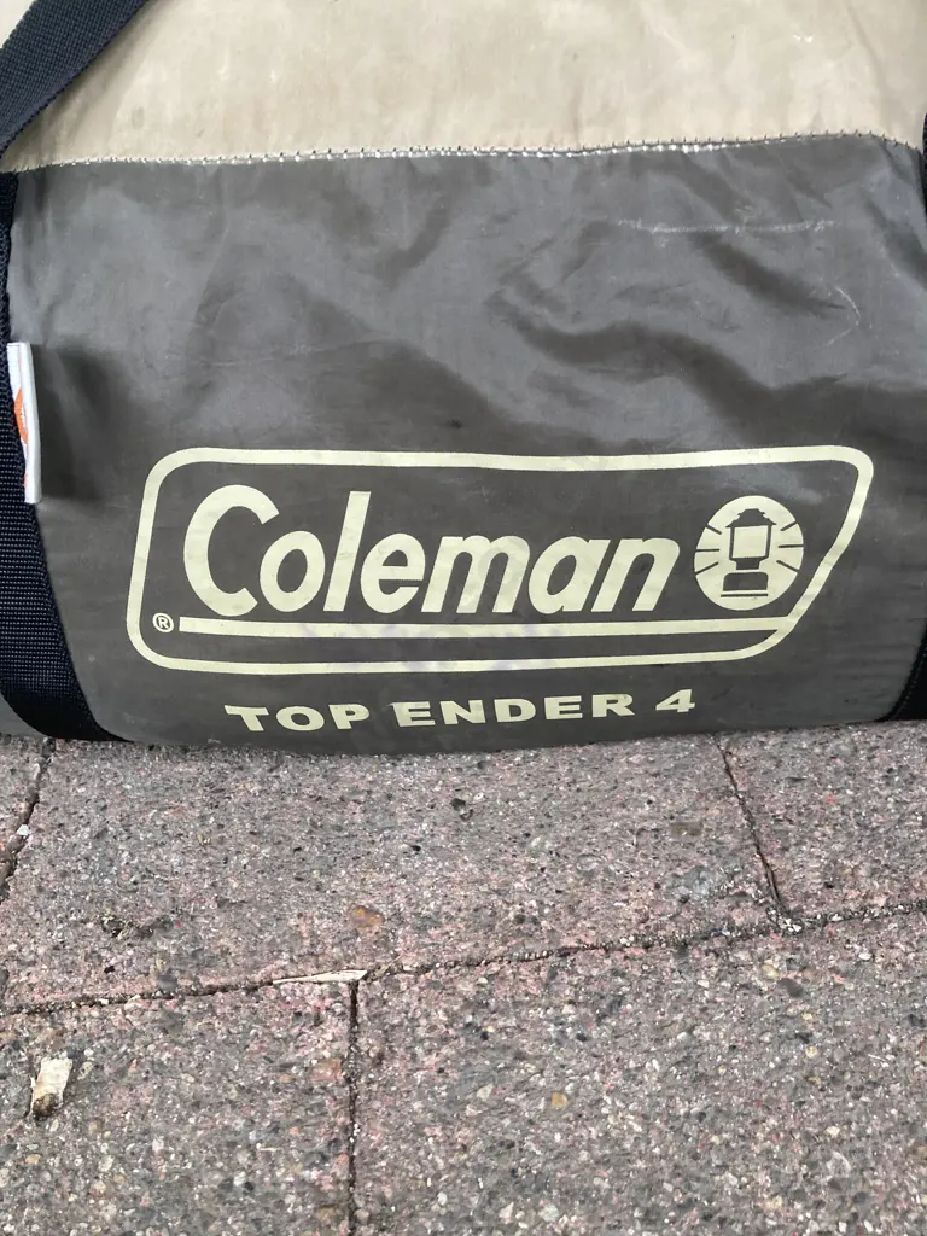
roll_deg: +7.4
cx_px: 464
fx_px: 1000
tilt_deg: -36.4
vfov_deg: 63.4
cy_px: 618
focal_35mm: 28
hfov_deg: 49.7
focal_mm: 3.99
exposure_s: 1/60
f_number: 1.8
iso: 200
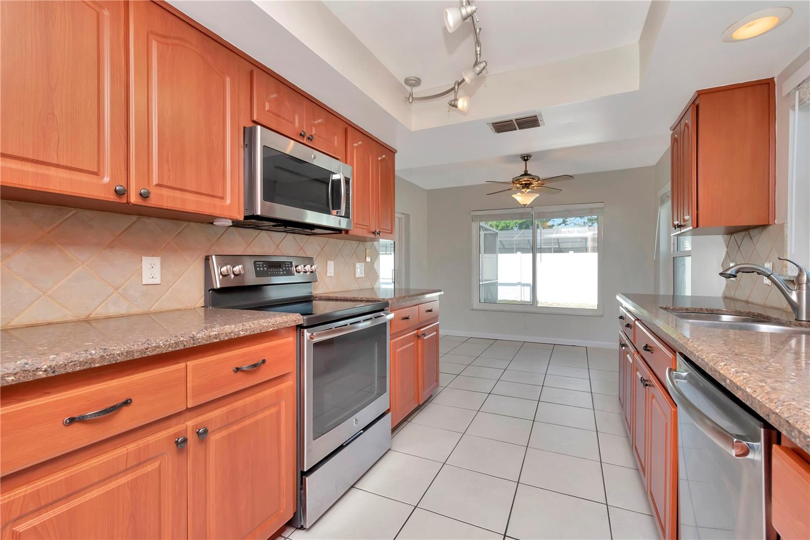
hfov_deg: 100.4
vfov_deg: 77.3
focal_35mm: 15
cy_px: 270
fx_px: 337
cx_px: 405
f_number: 10
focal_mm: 10
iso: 500
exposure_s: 1/200
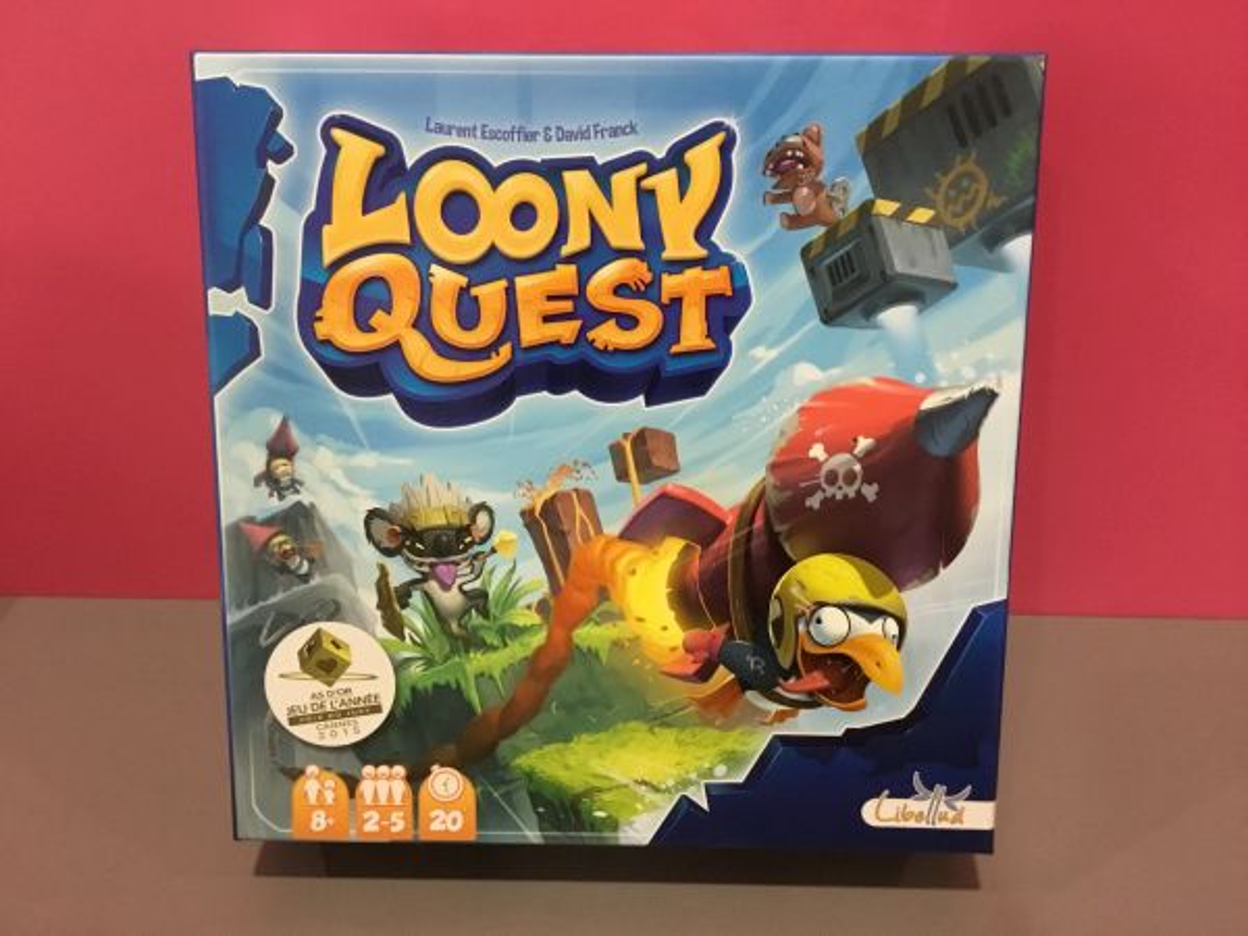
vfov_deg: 45.4
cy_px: 468
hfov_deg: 58.4
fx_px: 1118
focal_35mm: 31
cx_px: 624
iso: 250
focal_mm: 3.3
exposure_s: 1/25
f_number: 2.4
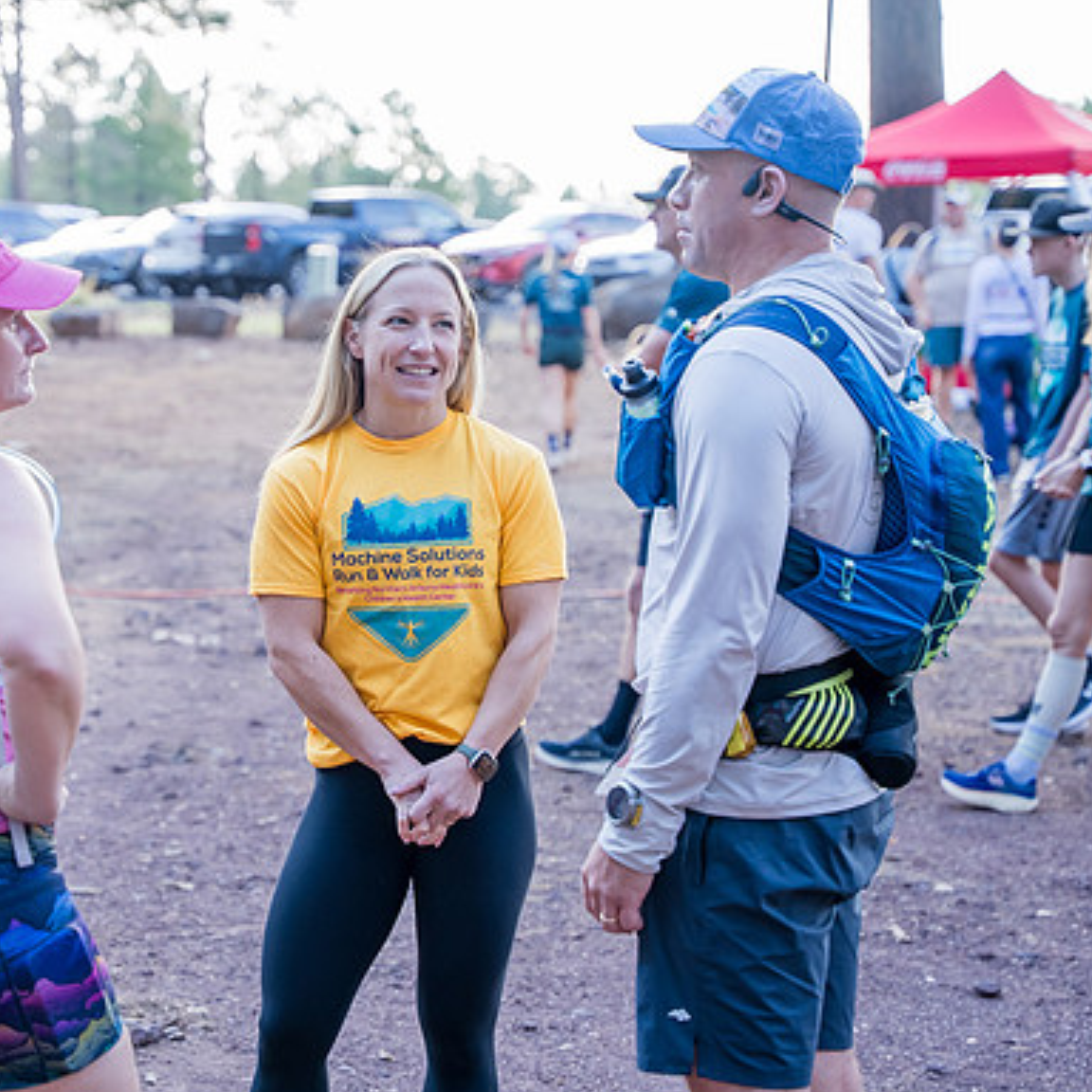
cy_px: 547
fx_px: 2998
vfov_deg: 20.6
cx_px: 336
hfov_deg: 20.5
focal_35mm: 84
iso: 400
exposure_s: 1/250
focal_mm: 65.4
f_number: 3.2
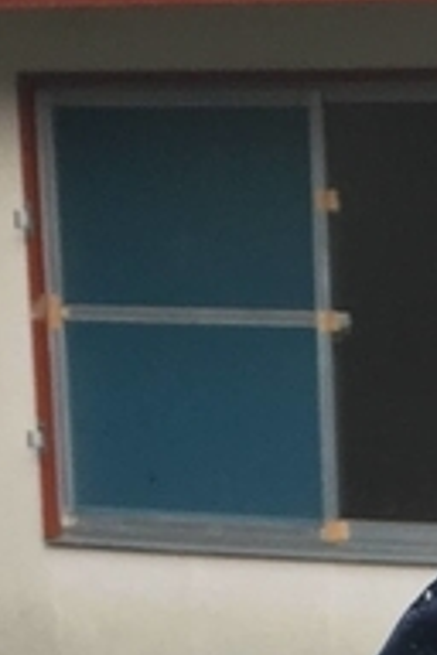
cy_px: 1054
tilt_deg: -16.0
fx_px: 3441
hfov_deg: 7.0
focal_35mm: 189
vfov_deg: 10.4
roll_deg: -0.9
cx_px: 915
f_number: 2.2
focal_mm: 4.15
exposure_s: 1/120
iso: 32
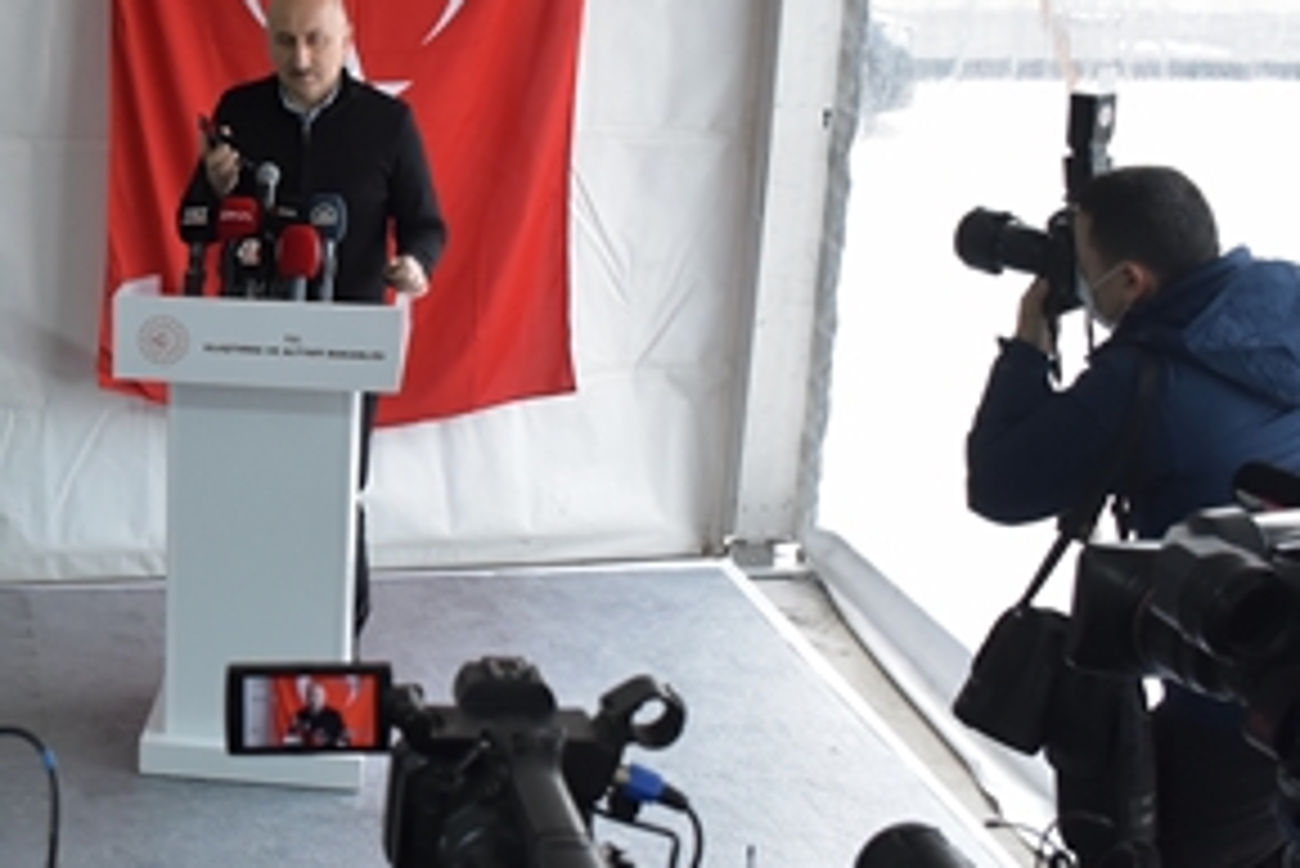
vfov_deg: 24.2
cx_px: 126
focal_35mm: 56
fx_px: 2023
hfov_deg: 33.7
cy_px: 351
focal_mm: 18
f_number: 3.5
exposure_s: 1/400
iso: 1250
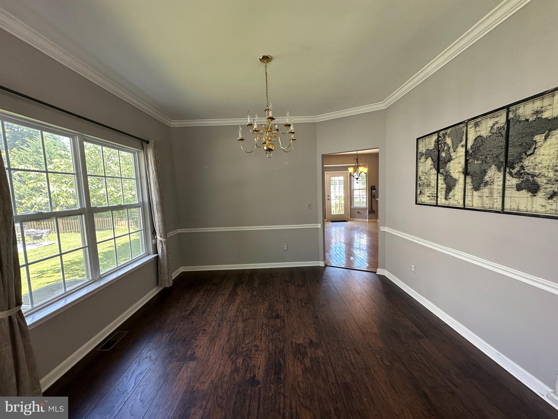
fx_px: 226
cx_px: 279
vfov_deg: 85.7
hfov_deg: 102.1
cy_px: 210
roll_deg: +1.7
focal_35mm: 14
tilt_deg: -4.7
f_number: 2.2
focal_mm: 2.22
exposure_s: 1/120
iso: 160
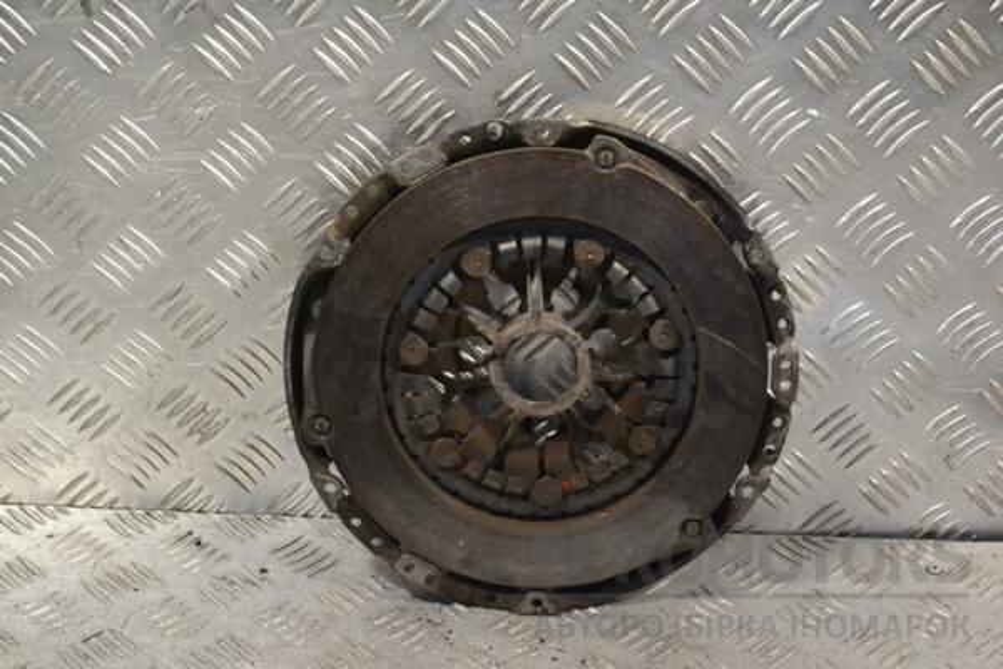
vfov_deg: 18.9
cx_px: 502
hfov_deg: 28.1
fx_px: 2006
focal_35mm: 72
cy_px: 334
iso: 3200
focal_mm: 48
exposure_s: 1/250
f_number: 8
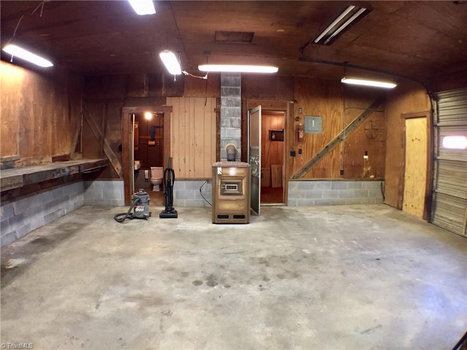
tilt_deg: -5.1
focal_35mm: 29
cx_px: 234
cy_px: 175
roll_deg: +0.5
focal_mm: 4.15
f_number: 2.2
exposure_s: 1/17
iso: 250
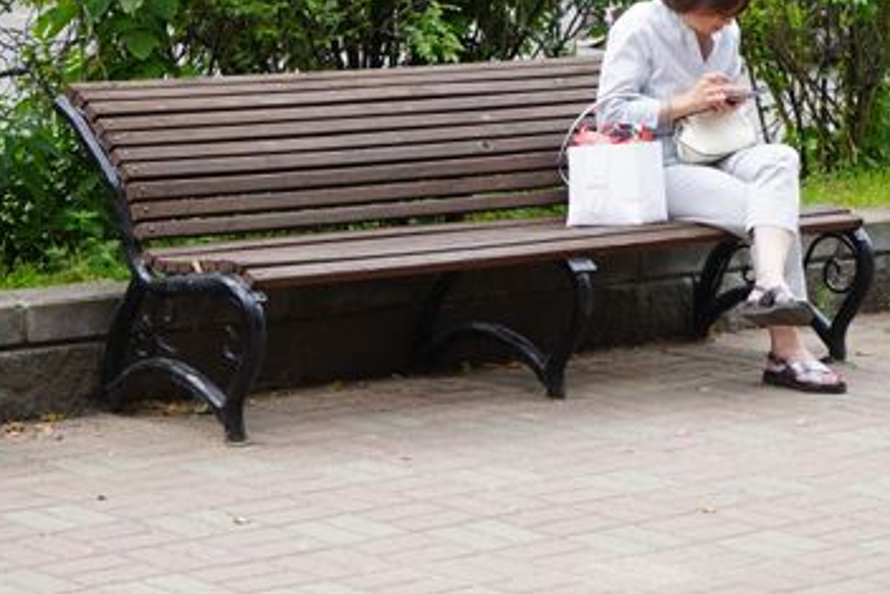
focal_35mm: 139
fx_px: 3438
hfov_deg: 14.8
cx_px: 446
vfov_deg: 9.8
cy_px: 51
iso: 100
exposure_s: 1/80
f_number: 5.6
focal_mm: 70
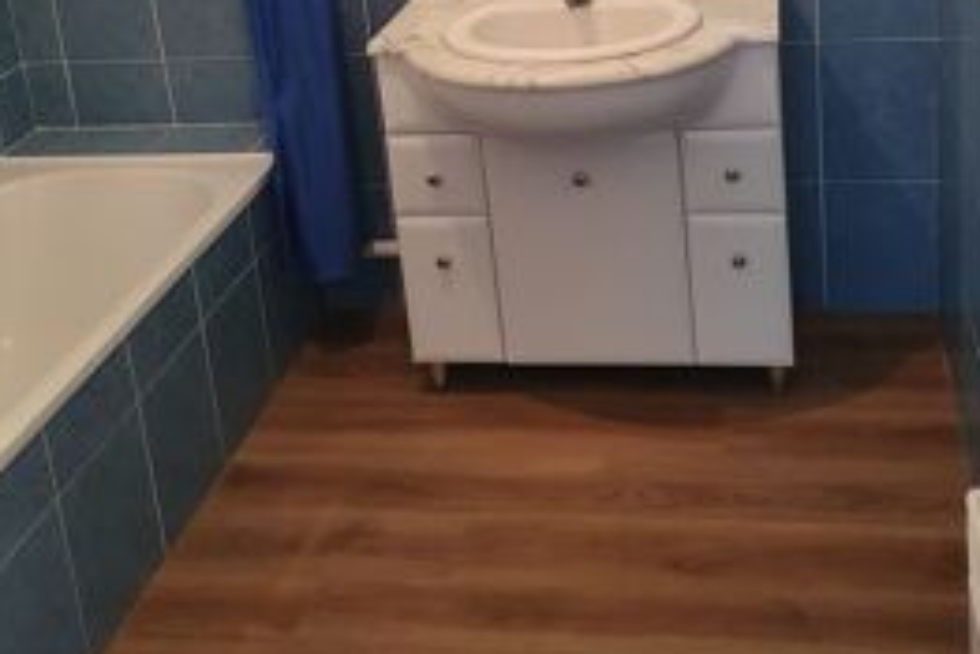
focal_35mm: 44
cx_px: 584
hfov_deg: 44.3
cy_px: -21
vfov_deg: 28.4
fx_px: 1198
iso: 400
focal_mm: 4.32
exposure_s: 1/50
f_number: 2.4
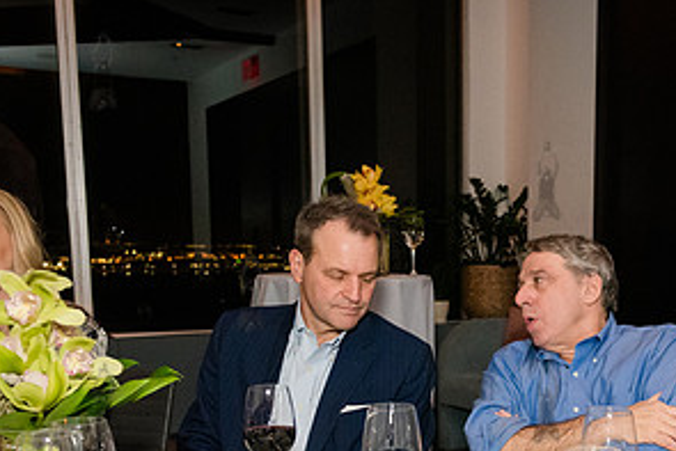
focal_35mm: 53
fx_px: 996
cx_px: 545
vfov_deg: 24.8
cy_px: 402
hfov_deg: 36.2
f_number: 4
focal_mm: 27
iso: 6400
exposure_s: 1/200
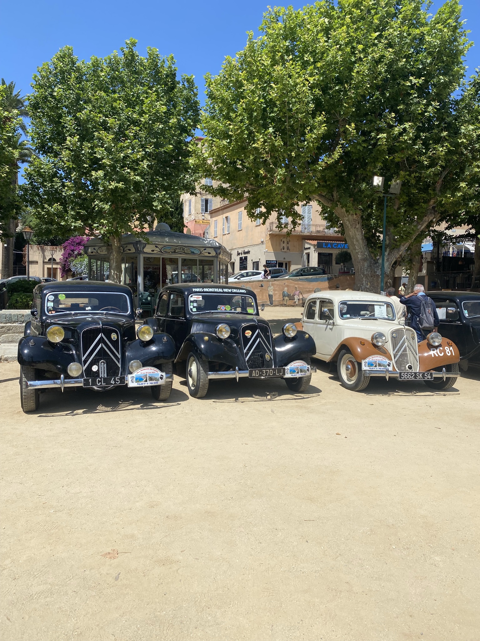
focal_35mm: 26
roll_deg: -0.6
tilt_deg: -1.0
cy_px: 320
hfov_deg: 53.1
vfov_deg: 67.3
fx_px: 481
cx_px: 240
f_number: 1.8
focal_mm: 4.25
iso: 32
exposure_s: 1/3731
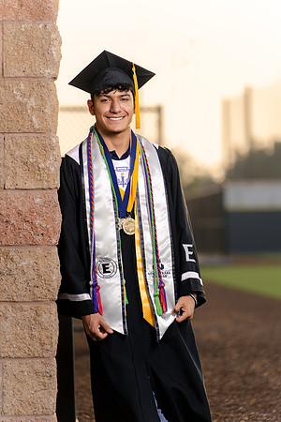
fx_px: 1756
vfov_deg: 13.7
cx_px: 140
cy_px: 211
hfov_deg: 9.1
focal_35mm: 150
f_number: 2.8
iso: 100
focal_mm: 150
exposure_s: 1/1000
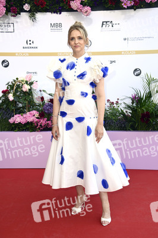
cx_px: 79
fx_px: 369
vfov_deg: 35.7
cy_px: 119
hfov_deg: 24.2
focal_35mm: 56
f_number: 6.3
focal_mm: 56
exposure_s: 1/250
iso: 500
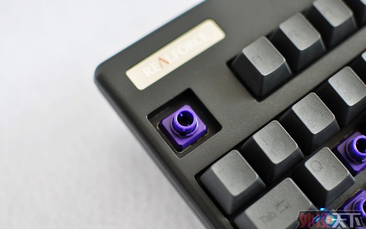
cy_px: 121
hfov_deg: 37.2
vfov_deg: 23.8
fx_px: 544
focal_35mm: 55
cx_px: 182
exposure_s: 1/30
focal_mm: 35
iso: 200
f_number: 1.8
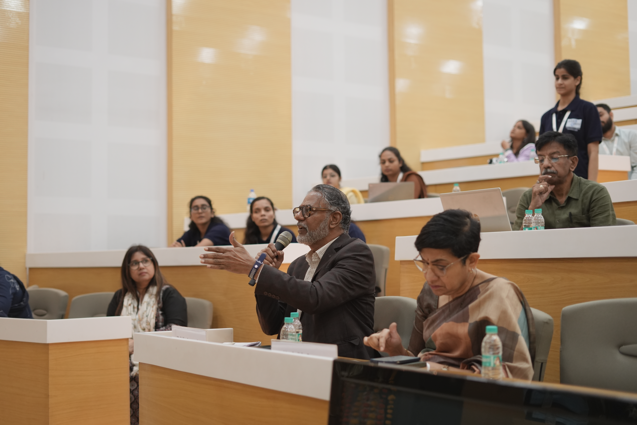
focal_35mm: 50
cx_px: 318
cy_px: 212
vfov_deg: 27.0
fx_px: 885
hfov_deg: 39.6
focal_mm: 50
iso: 1250
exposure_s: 1/200
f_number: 2.2
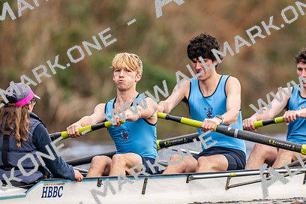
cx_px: 195
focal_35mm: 853
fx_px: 7250
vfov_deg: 1.6
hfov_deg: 2.4
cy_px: 128
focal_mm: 600
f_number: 4
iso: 1600
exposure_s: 1/2500
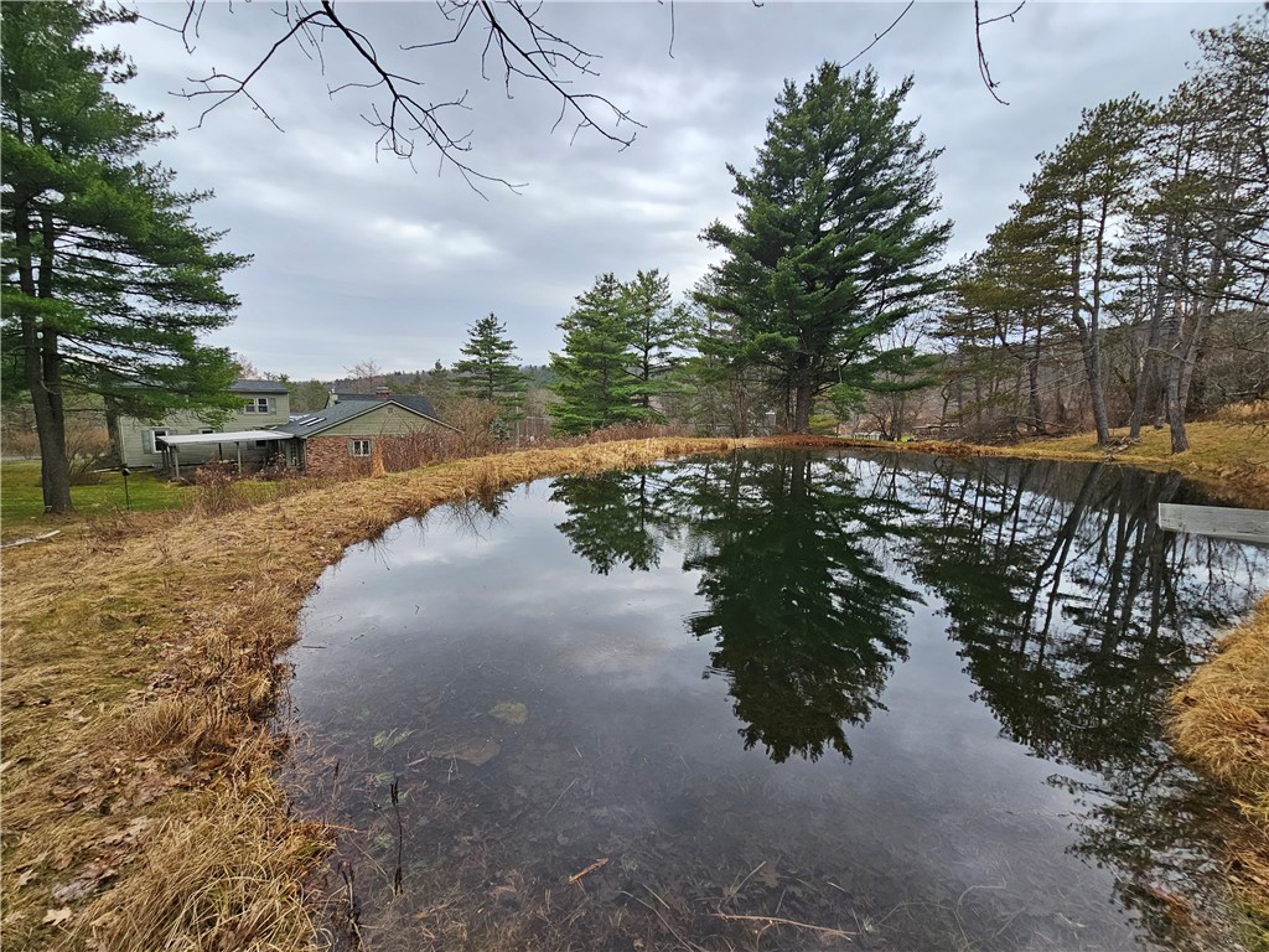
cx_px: 634
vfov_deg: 89.9
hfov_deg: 106.2
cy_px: 476
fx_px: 477
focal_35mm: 13
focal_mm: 2.2
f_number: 2.2
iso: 80
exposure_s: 1/213
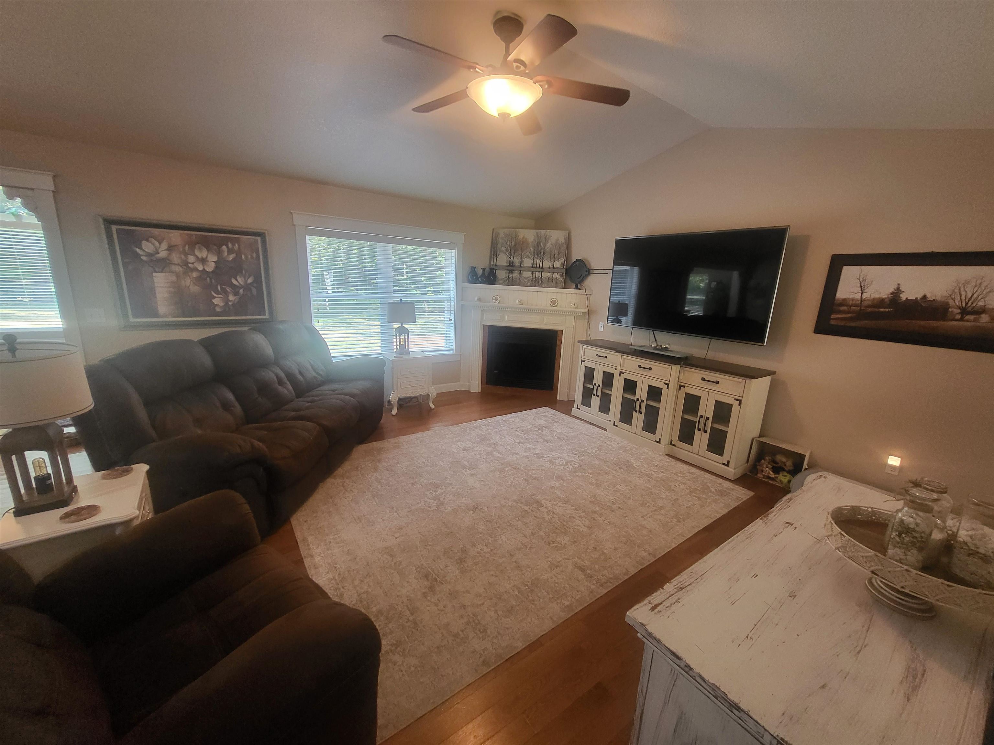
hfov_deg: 106.2
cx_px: 497
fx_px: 373
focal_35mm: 13
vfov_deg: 89.9
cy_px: 372
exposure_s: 1/60
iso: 400
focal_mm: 1.74
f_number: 2.2
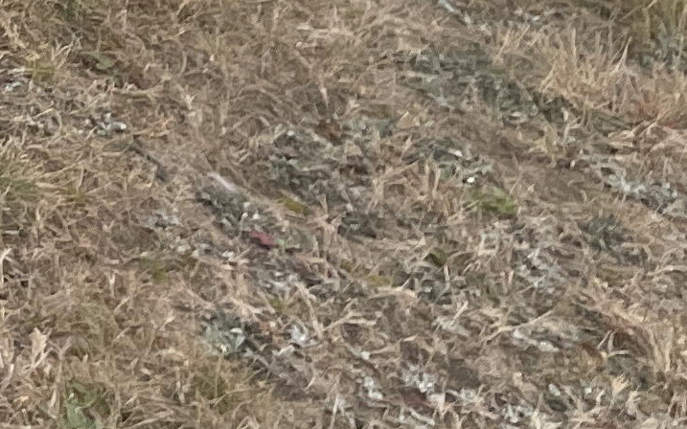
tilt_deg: -18.4
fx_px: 2902
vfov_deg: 7.6
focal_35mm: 155
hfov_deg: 11.5
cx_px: -863
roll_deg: -15.2
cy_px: -749
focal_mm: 4.2
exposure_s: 1/600
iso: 32
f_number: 1.6
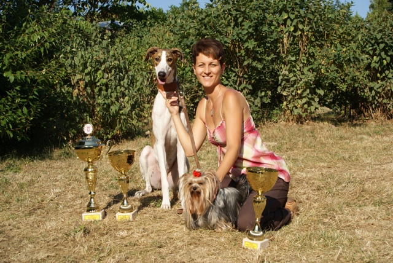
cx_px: 196
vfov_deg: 25.8
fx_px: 574
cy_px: 132
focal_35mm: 52
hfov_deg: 37.8
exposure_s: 1/250
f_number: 9
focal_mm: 35
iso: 100
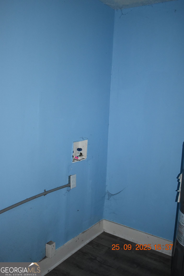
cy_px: 138
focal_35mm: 34
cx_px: 92
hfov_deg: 38.4
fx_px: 264
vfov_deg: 55.1
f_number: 3.8
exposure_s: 1/60
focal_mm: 23
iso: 2800
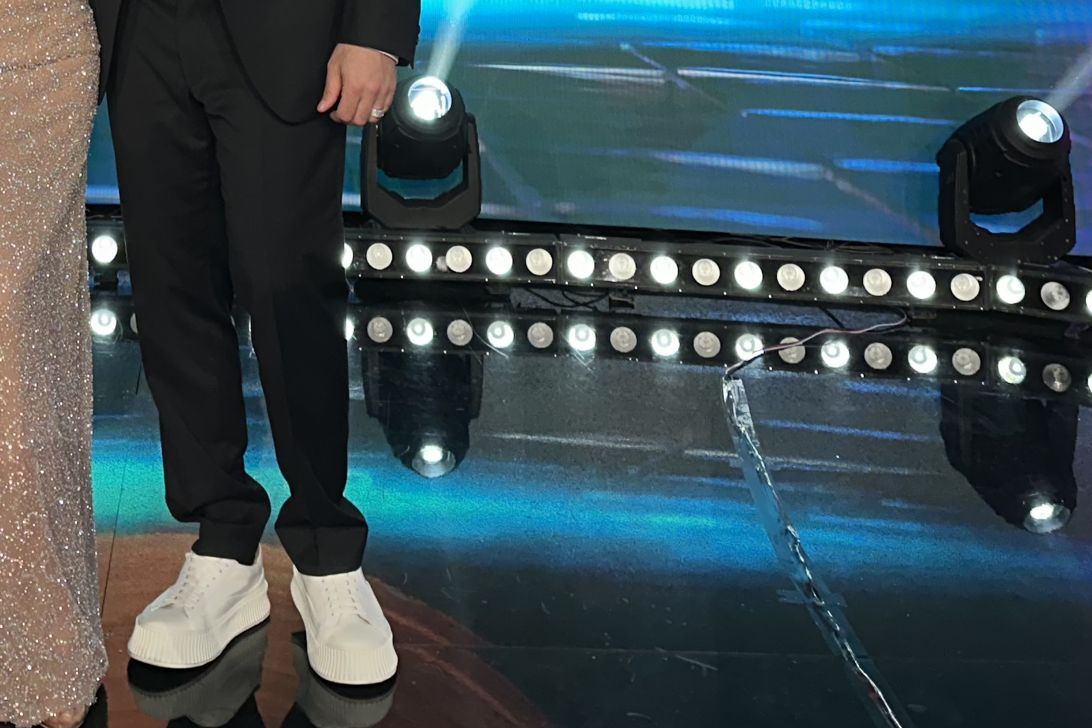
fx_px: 1911
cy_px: -254
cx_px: 128
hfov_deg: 30.6
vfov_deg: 19.6
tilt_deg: +2.4
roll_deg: -0.6
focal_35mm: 63
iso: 200
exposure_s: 1/95
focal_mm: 6.86
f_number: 1.78
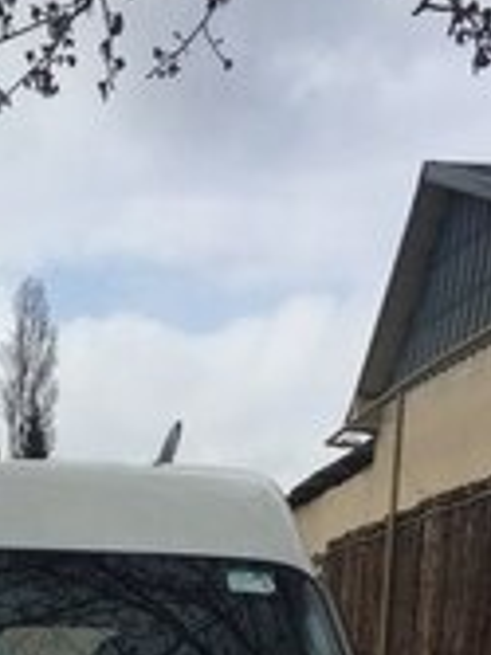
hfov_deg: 16.5
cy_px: 914
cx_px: -90
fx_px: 1629
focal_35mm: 86
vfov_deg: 20.3
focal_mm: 4.15
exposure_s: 1/3300
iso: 32
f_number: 2.2
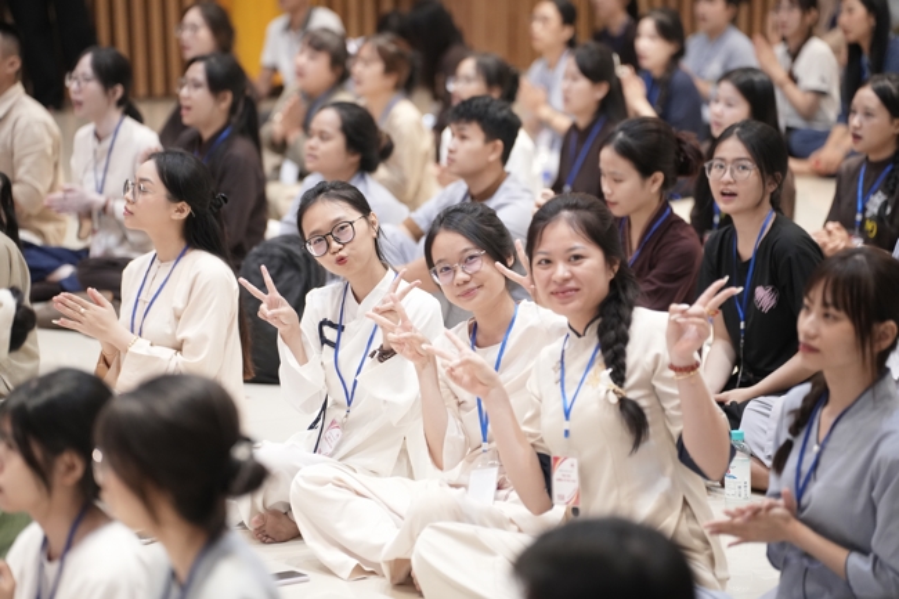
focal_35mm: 150
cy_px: 300
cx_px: 450
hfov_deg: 13.7
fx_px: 3745
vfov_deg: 9.1
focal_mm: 150
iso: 3200
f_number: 2.8
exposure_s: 1/160
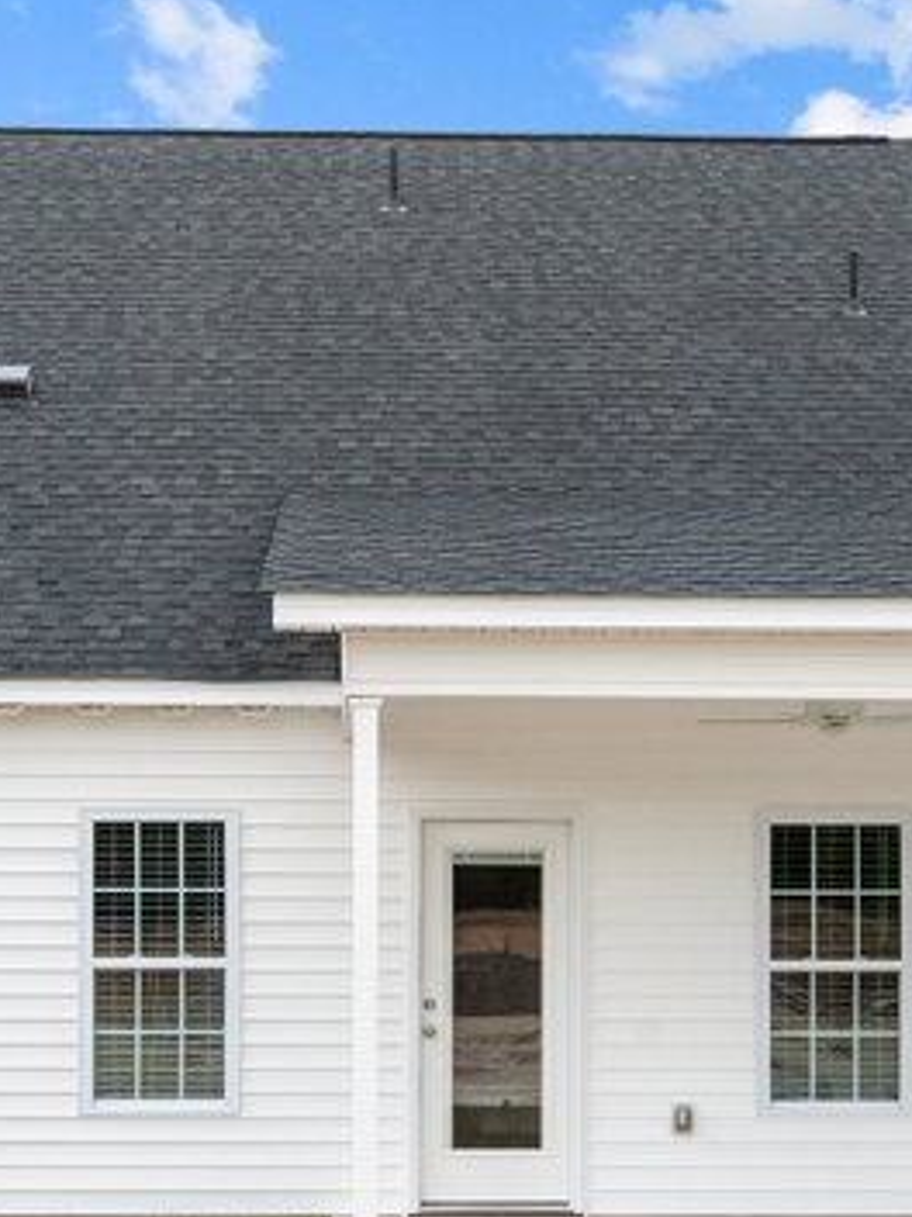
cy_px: 674
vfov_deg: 28.1
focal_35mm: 69
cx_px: 397
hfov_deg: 21.3
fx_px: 2424
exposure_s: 1/160
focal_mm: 35
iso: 400
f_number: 6.3
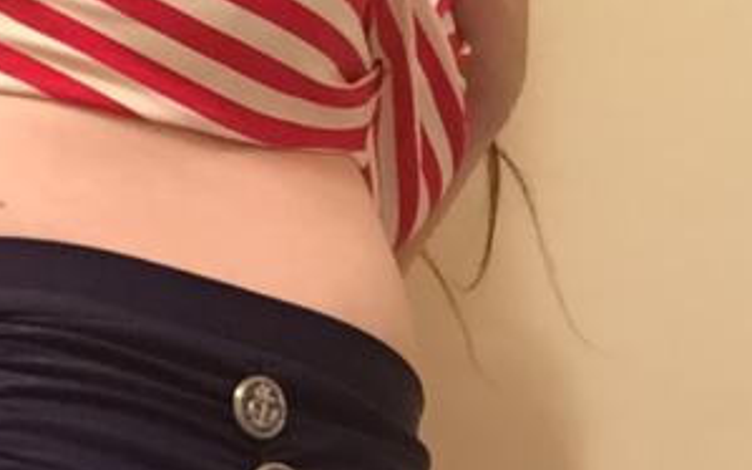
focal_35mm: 101
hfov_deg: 20.0
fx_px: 2070
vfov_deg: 12.6
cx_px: 23
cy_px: 611
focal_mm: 2.65
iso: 250
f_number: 2.2
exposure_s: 1/17
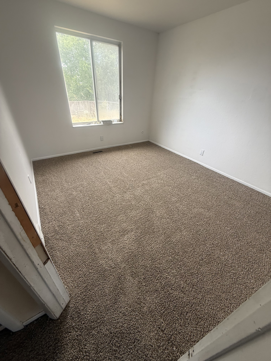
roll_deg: -5.2
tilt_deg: -32.3
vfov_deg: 102.1
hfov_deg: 85.7
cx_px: 136
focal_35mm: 14
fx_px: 146
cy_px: 180
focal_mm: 2.22
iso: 80
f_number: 2.2
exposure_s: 1/99
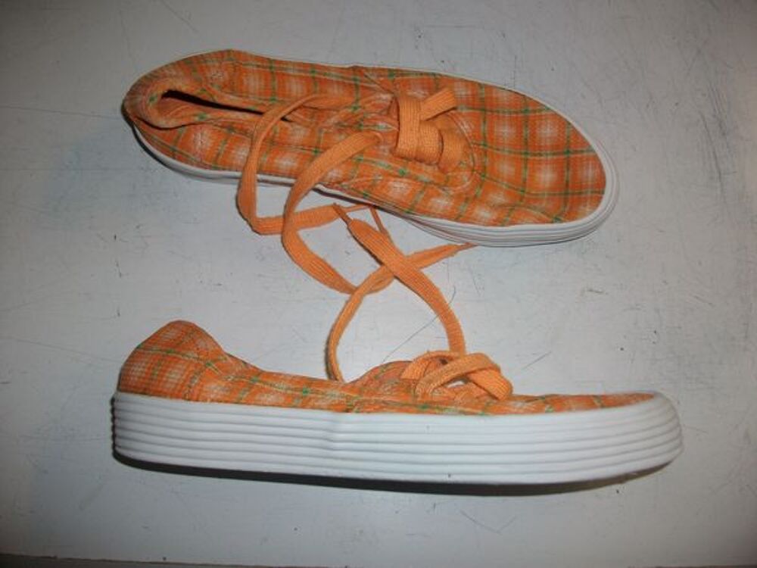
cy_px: 284
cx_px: 378
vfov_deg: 44.2
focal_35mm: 32
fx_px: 700
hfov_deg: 56.8
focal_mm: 5.7
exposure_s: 1/40
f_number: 2.9
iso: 80
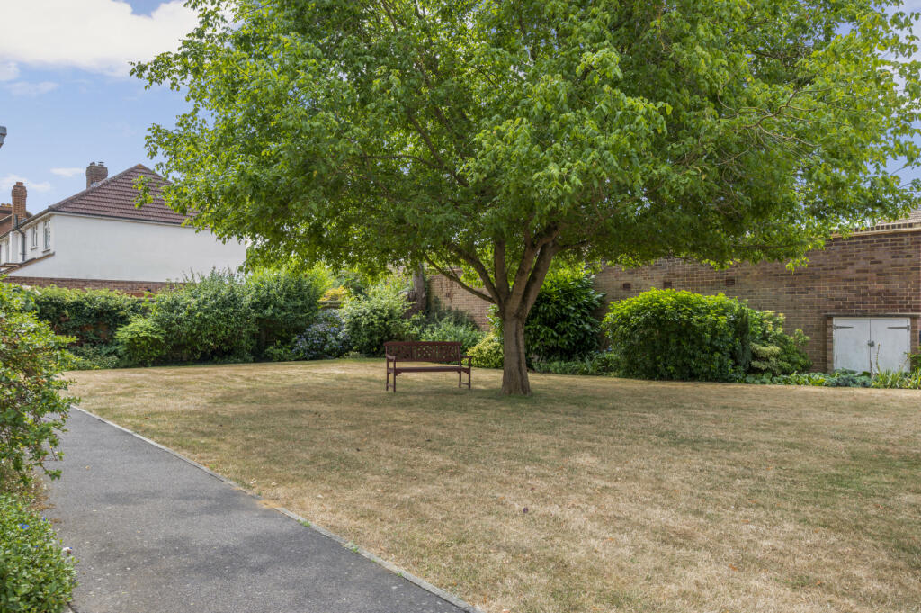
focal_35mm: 22
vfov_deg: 56.1
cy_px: 306
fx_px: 575
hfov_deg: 77.4
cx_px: 460
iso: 200
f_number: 8
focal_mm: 22.5
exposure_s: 1/80
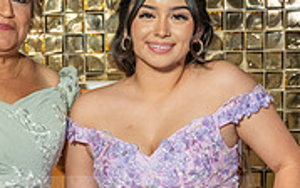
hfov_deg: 12.7
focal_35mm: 165
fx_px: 1349
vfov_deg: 7.9
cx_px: 98
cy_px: 231
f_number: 5.6
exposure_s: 1/125
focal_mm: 43
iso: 640
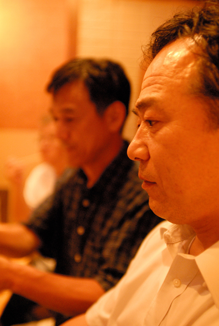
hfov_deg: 32.0
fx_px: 382
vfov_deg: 46.3
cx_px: 110
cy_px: 163
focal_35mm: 42
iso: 1600
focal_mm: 28
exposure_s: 1/8
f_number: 2
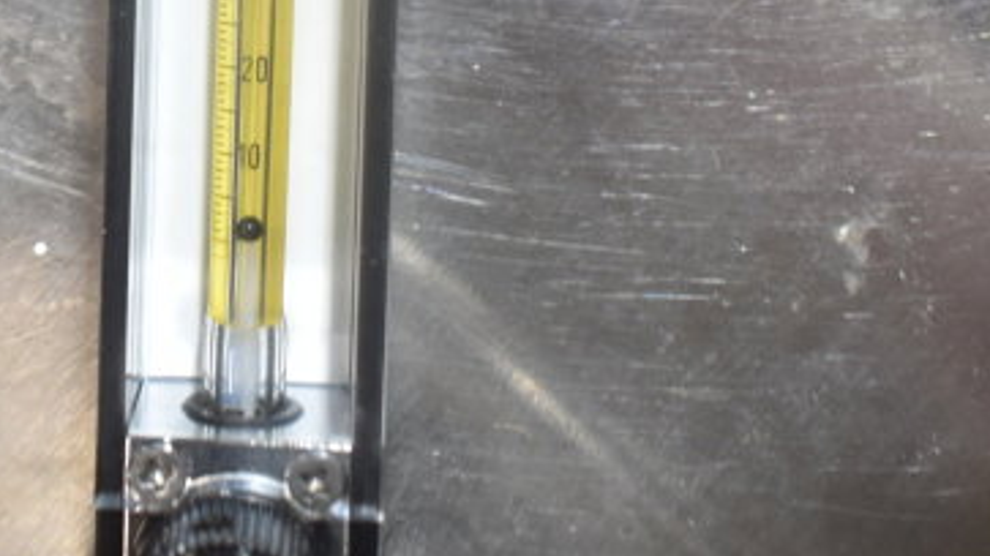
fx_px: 2493
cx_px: 210
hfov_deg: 22.2
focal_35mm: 95
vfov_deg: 12.1
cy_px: -304
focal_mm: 24
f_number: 3.8
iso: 360
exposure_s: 1/40
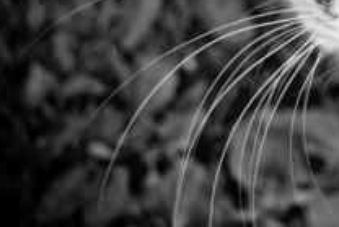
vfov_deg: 13.4
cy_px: 4
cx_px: 401
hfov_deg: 19.1
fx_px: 952
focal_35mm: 101
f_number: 4.5
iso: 200
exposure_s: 1/250
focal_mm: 28
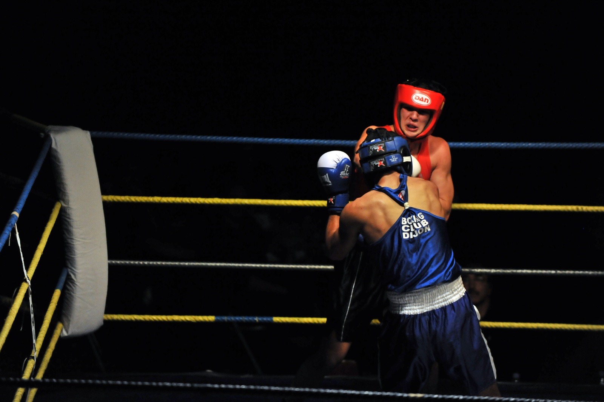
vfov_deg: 6.9
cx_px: 302
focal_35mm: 200
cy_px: 201
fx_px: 3353
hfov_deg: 10.3
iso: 3200
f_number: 2.8
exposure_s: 1/800
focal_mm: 200
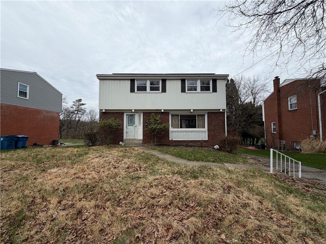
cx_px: 163
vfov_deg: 85.7
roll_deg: +0.3
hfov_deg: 102.1
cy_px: 122
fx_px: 132
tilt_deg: +3.0
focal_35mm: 14
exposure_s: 1/770
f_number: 2.2
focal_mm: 2.22
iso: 25
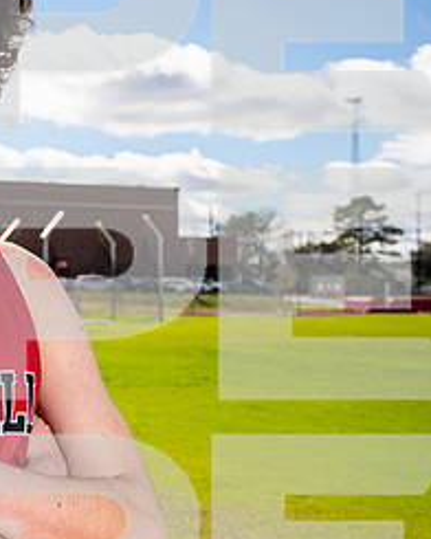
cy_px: 285
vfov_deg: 26.8
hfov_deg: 20.2
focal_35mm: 71
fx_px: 1132
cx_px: -88
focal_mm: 32
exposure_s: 1/250
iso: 100
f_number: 8
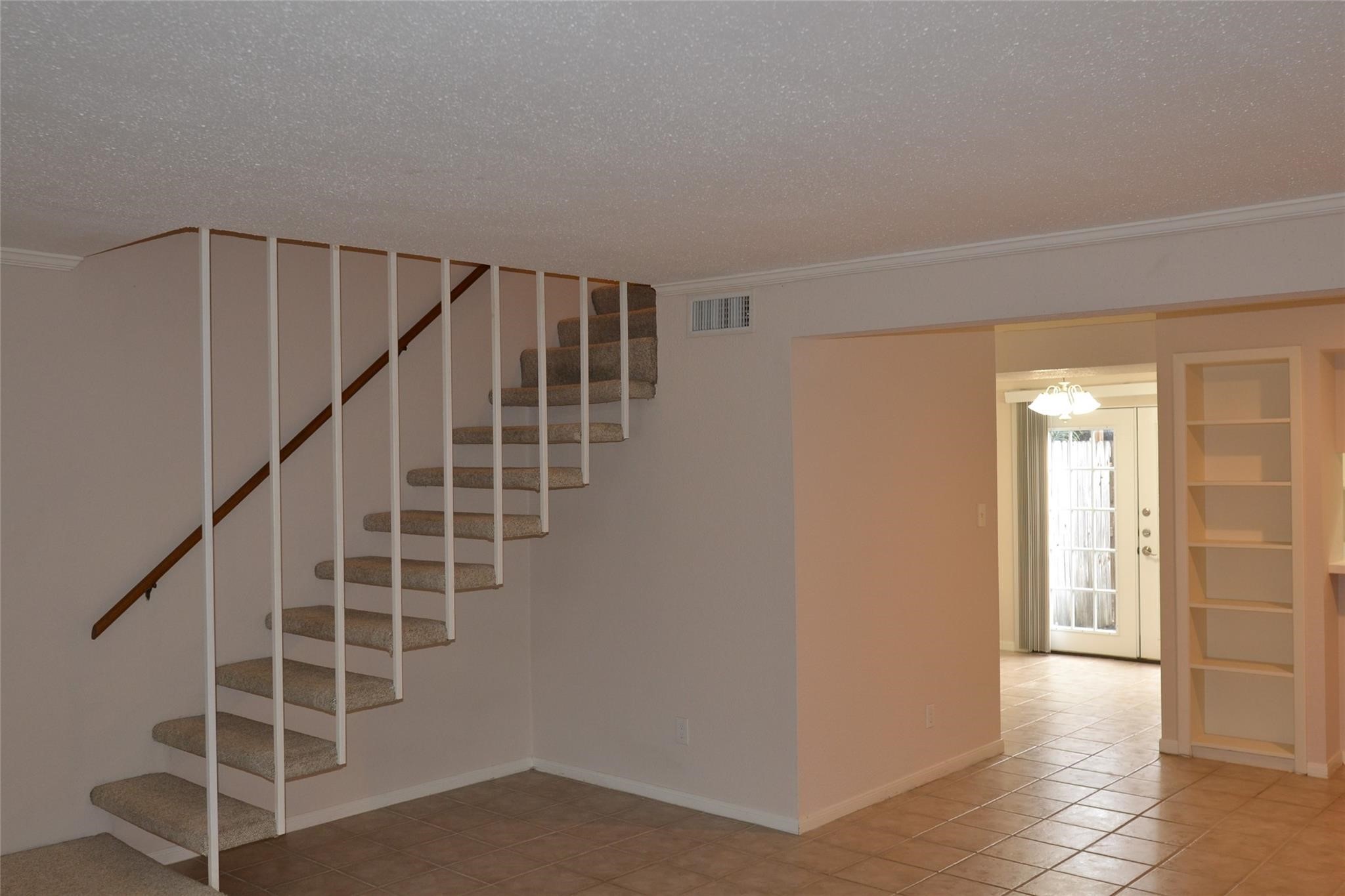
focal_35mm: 30
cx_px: 672
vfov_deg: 43.6
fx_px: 1121
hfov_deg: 61.9
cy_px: 448
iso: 400
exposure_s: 1/60
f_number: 3.5
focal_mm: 20
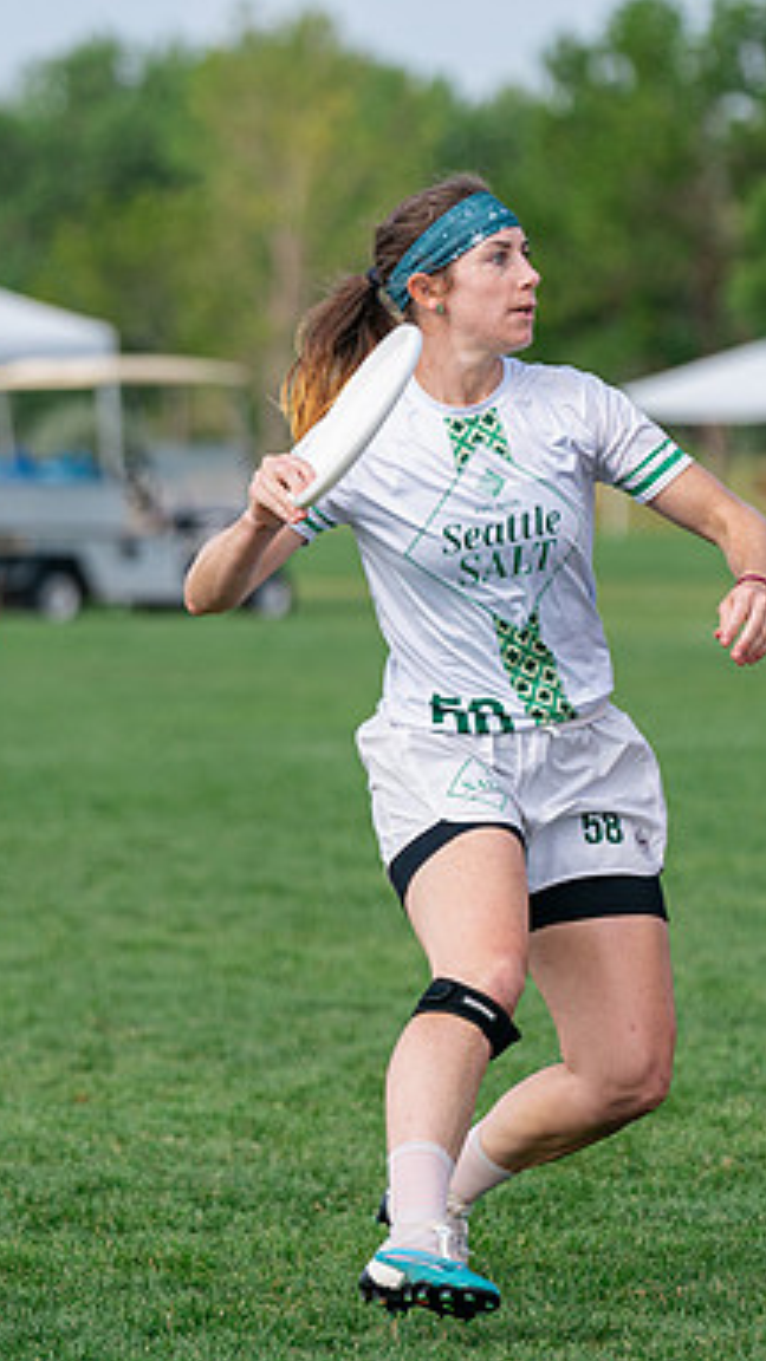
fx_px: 9713
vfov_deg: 8.0
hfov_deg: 4.5
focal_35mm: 269
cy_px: 682
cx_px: 553
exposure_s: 1/3200
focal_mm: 170
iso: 640
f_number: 4
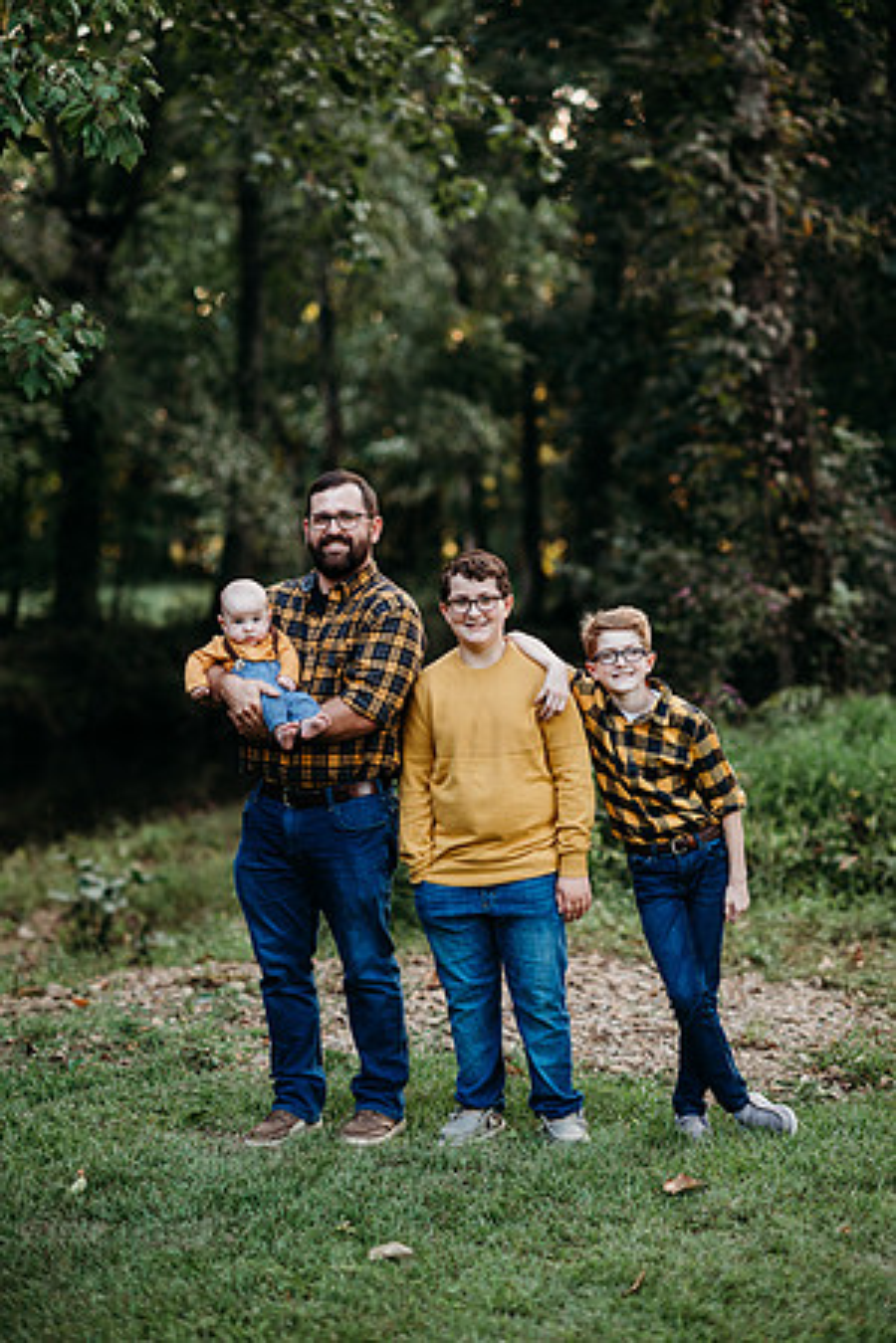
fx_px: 3173
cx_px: 448
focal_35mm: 85
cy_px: 672
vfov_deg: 23.9
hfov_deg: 16.1
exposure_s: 1/200
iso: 125
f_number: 2.2
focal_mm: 85
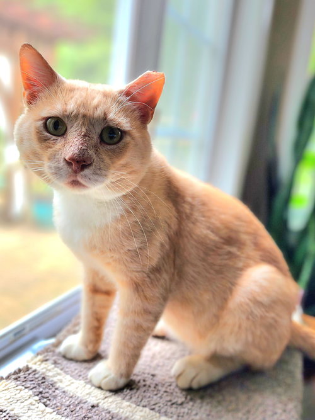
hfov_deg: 58.9
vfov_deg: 73.9
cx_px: 158
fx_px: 279
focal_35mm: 23
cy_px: 210
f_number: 1.8
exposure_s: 1/120
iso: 64
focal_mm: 6.4
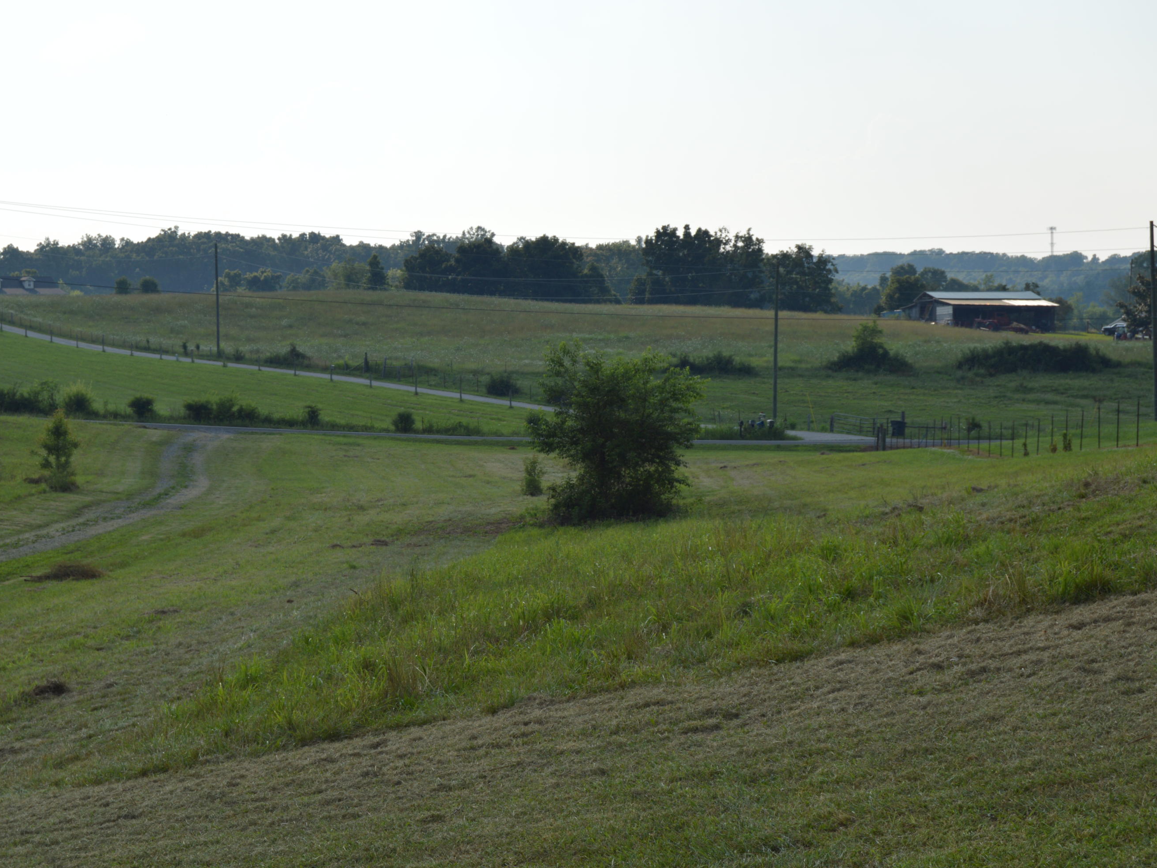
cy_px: 431
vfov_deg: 18.7
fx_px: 2641
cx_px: 552
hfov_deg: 24.7
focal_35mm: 79
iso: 100
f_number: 8
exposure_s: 1/250
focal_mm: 48
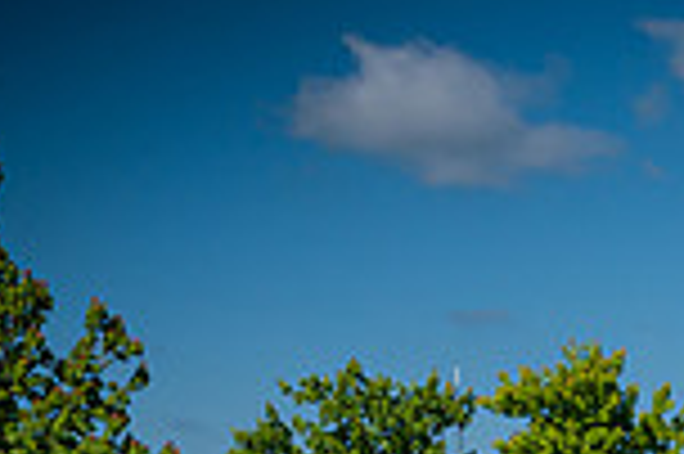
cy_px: 816
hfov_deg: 13.4
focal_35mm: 148
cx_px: 904
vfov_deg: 8.9
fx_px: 2809
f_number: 11
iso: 200
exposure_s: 1/500
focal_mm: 24
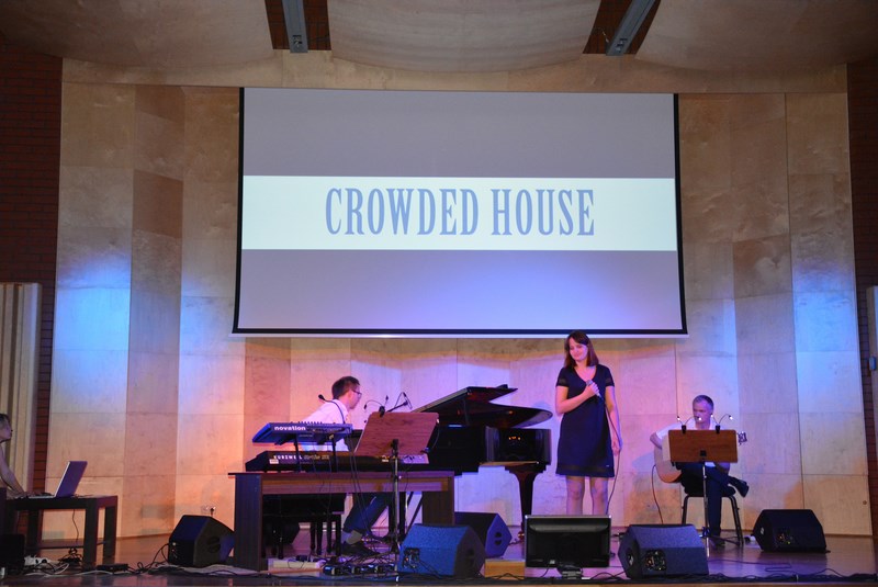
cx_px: 439
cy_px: 294
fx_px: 1172
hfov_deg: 41.1
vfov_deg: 28.1
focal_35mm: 48
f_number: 4.2
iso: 3200
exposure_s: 1/60
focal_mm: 32
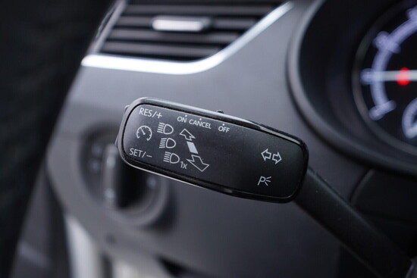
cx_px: 208
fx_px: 417
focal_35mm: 36
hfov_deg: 53.1
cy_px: 139
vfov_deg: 36.9
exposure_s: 1/40
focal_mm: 24
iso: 160
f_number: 2.8
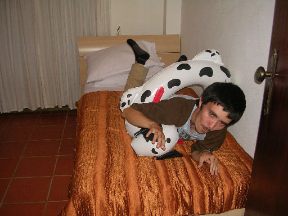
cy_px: 108
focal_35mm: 38
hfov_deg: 49.0
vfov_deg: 37.7
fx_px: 316
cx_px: 144
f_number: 2.8
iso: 50
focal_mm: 5.8
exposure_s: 1/60.1
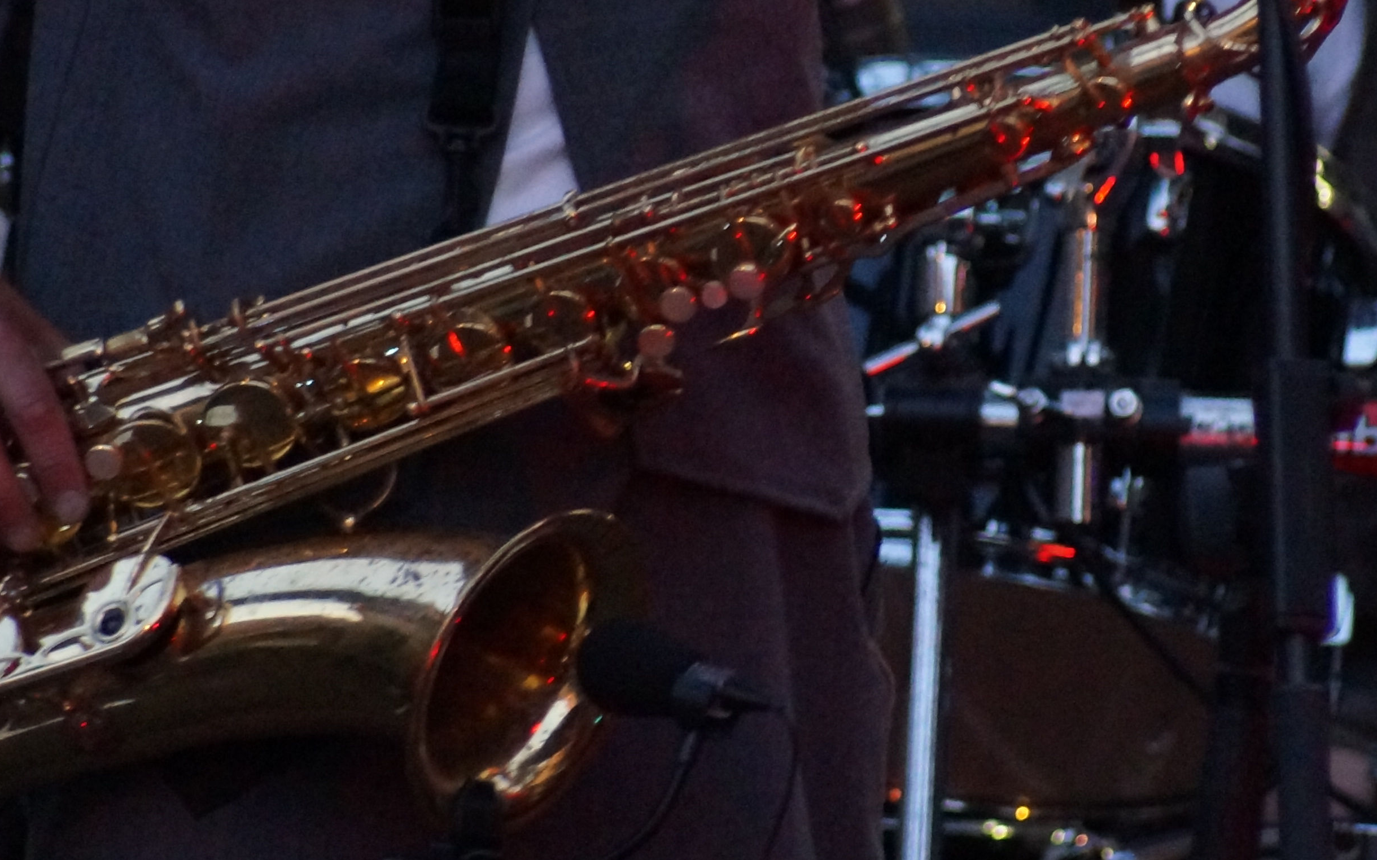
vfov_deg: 2.0
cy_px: 280
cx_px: 779
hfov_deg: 3.3
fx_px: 24241
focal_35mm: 646
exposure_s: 1/60
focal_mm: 210
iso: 3200
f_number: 5.6
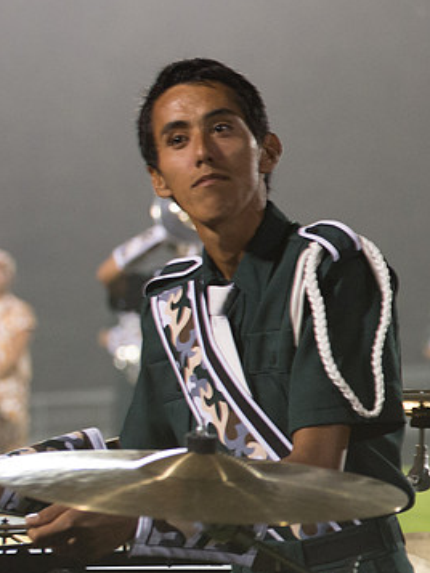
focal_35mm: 251
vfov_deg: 7.9
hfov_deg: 5.9
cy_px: 262
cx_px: 283
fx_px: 4155
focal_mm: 110
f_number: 4.5
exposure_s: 1/160
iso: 3200
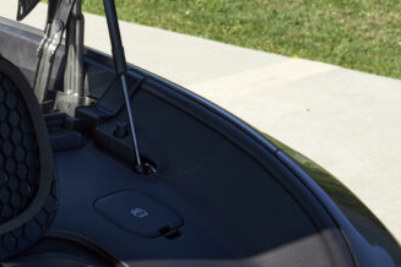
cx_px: -174
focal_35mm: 113
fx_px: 1259
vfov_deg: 11.9
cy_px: 312
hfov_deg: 16.7
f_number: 8
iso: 160
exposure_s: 1/50
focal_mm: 37
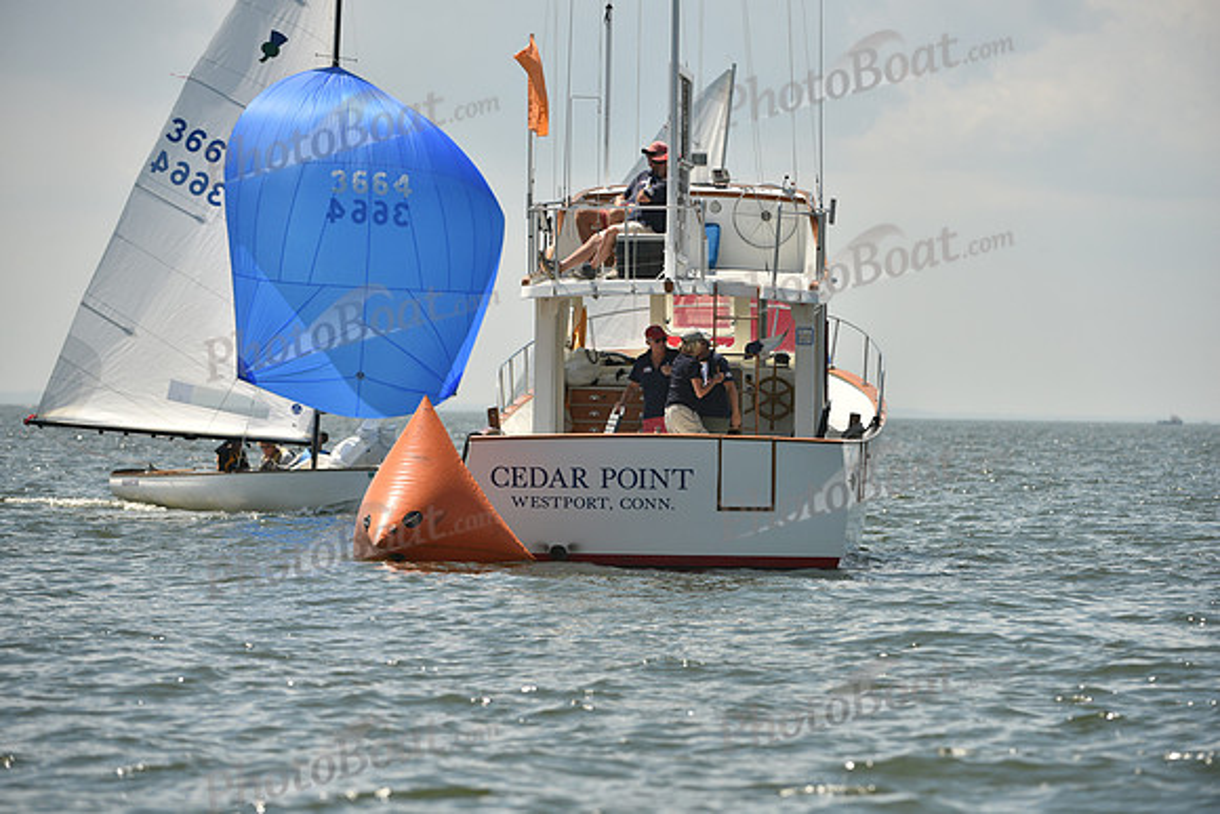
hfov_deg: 8.2
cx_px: 610
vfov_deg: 5.5
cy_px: 407
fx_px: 8474
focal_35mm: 250
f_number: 5.6
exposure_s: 1/1600
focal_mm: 250
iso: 250
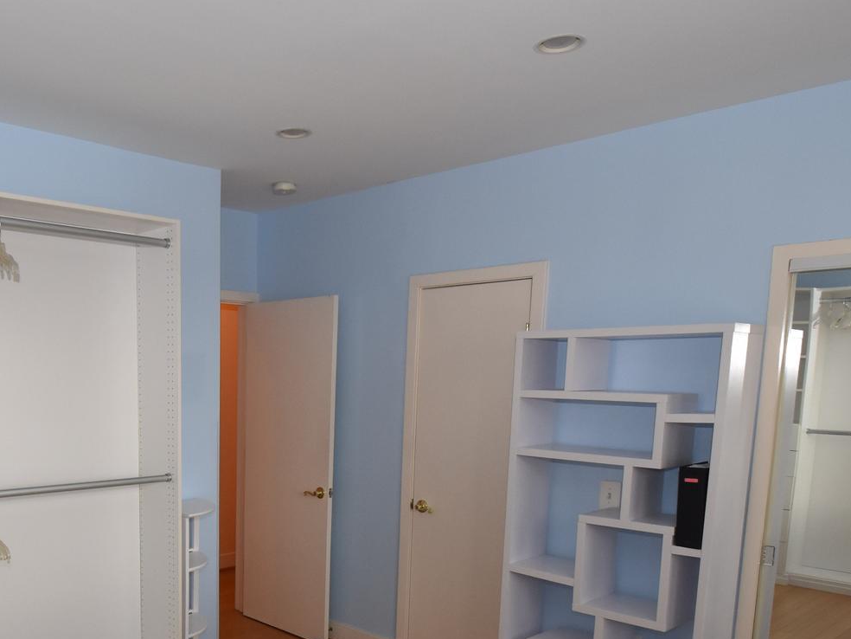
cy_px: 486
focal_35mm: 30
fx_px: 738
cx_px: 221
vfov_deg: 45.1
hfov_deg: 57.2
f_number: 7.1
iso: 800
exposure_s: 1/200
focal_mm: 10
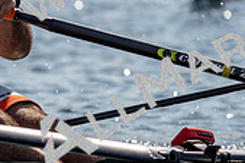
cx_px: -84
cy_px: 45
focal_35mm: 796
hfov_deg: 2.6
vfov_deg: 1.7
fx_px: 5422
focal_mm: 232
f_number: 5.6
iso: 100
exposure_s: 1/1600
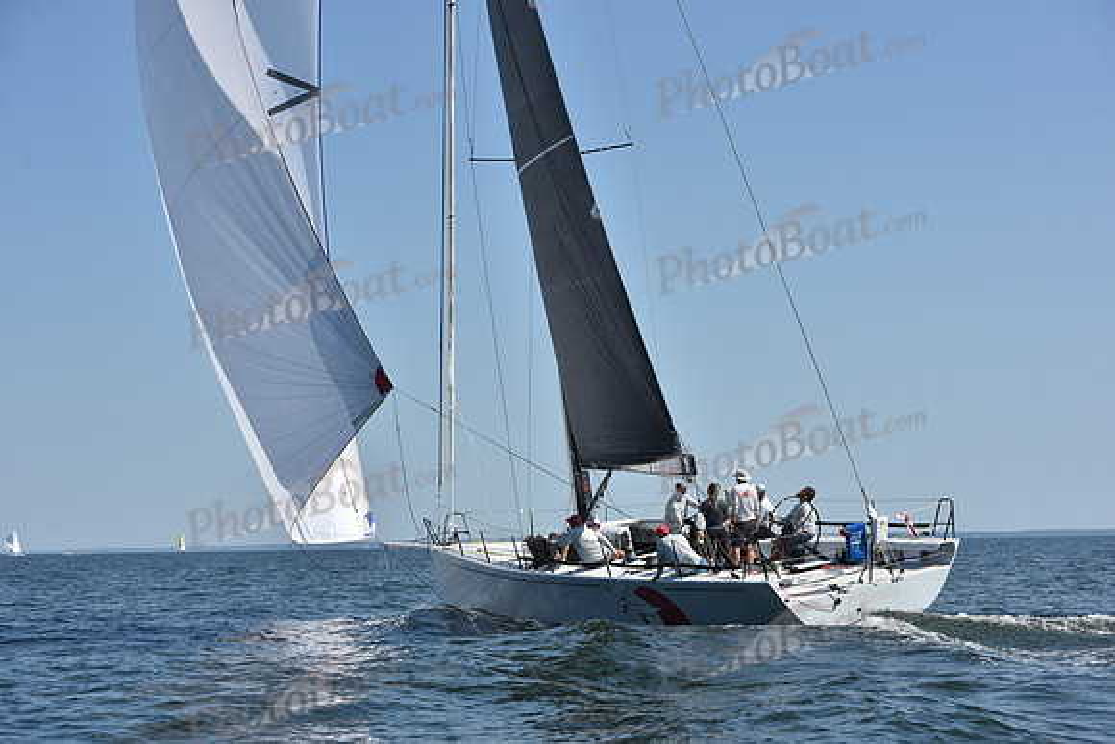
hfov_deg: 28.8
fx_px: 2168
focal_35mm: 70
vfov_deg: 19.5
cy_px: 372
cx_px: 558
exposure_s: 1/1250
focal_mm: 70
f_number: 8
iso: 250
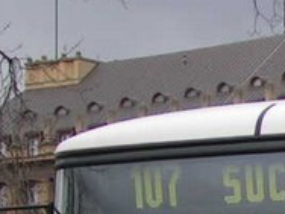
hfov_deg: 8.5
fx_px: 1852
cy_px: 338
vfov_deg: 6.5
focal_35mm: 225
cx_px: 478
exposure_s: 1/320
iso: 50
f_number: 2.8
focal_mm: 7.3
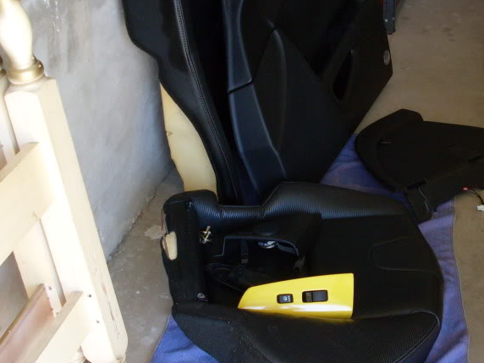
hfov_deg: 28.3
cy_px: 151
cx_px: 347
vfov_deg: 21.6
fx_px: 951
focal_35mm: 68
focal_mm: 6.3
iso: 100
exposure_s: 1/90
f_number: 2.8
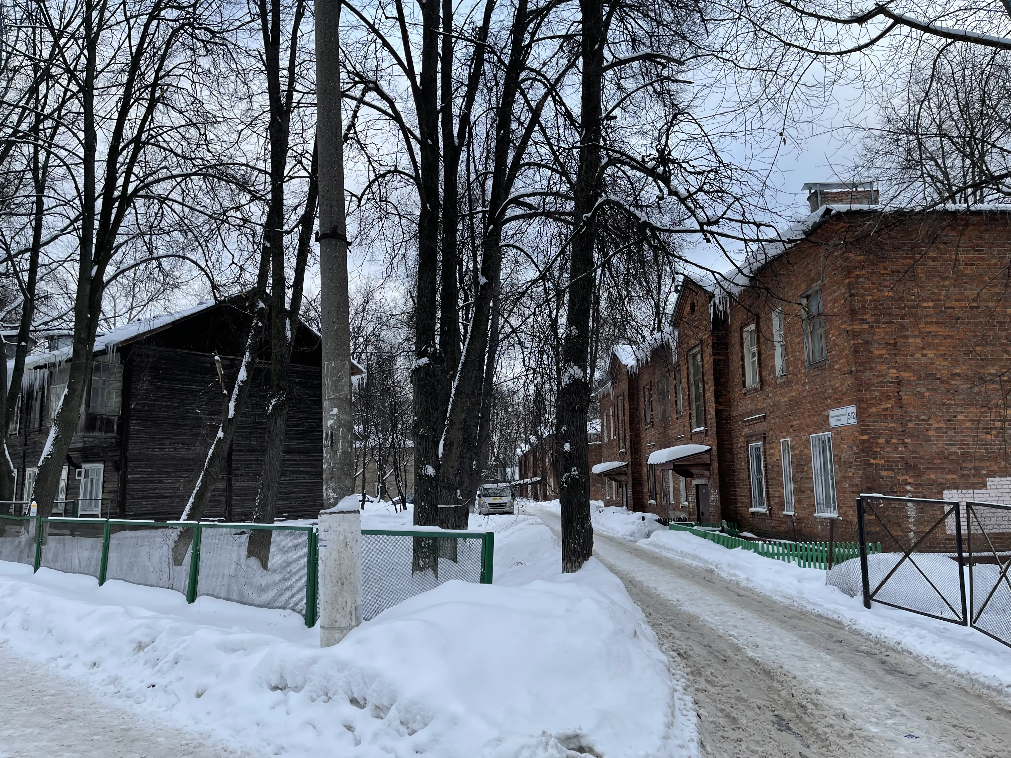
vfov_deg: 53.1
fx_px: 759
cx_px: 506
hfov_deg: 67.3
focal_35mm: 26
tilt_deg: +9.3
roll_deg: -0.2
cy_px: 379
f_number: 1.6
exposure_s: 1/545
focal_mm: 5.1
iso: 32
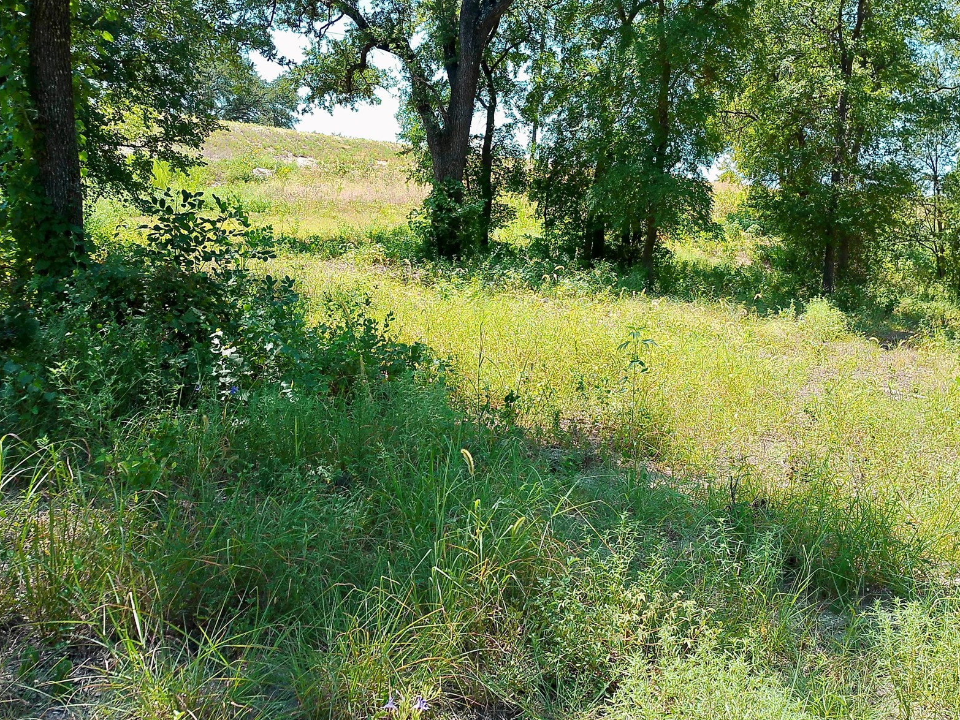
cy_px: 287
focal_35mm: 34
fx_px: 943
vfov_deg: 41.6
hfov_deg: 53.9
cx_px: 525
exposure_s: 1/724
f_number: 2
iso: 100
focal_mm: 6.8
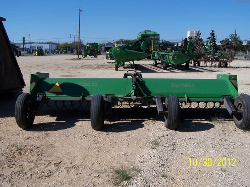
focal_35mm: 38
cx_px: 125
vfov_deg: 37.7
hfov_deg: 49.0
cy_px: 94
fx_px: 274
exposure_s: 1/1000
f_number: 4
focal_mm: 6.3
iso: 80
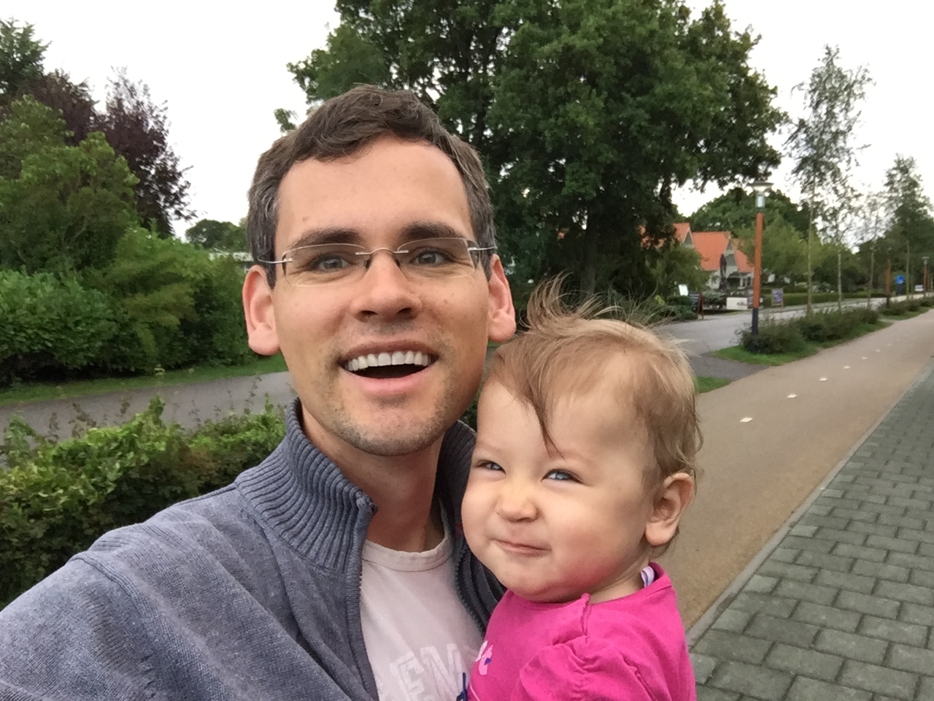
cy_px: 350
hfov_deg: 58.4
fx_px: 836
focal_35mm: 31
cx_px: 467
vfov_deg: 45.4
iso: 40
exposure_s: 1/100
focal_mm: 2.65
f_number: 2.2
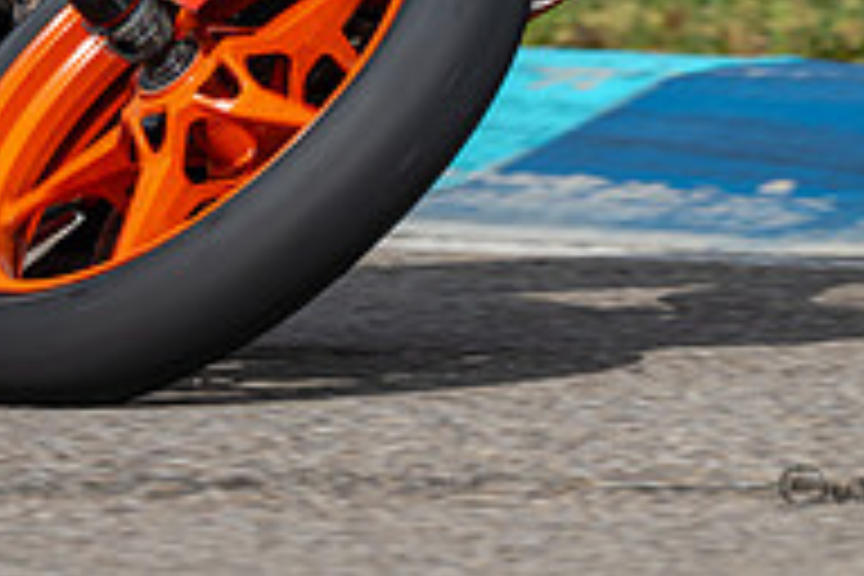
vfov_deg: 0.9
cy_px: -290
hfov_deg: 1.4
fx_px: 36213
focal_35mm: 1509
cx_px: 162
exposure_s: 1/1000
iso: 110
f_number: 6.3
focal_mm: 500
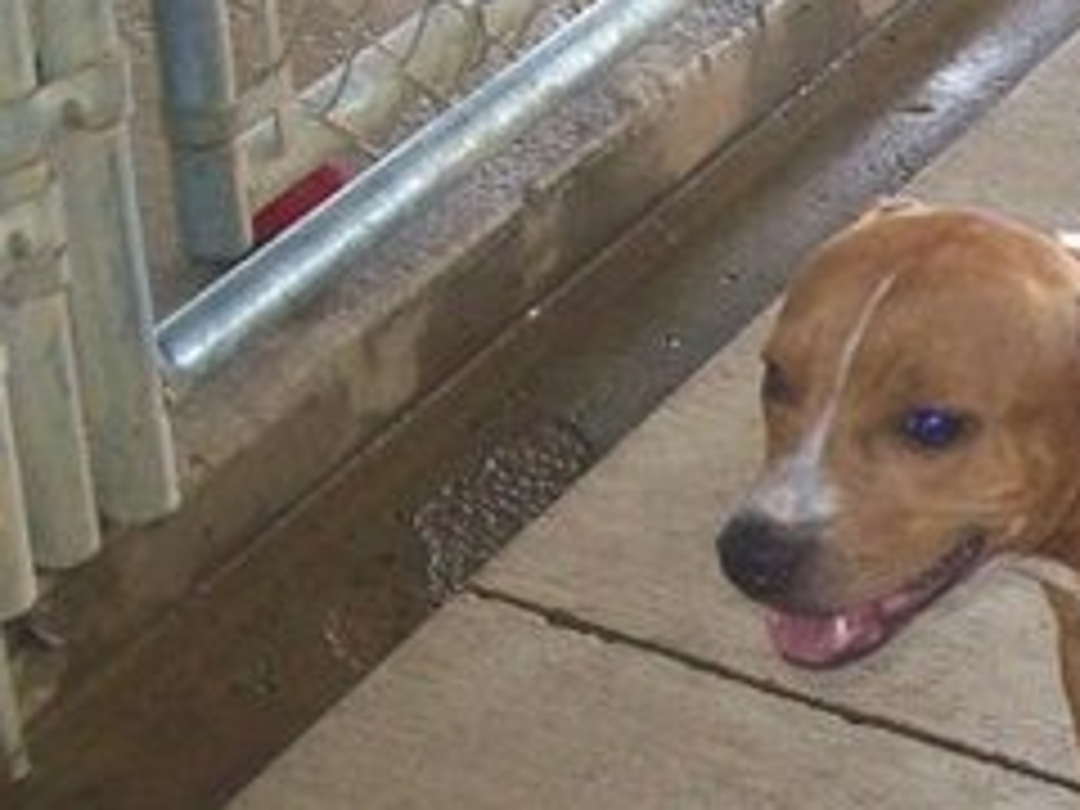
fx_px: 3588
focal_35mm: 115
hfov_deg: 16.5
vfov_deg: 12.9
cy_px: 385
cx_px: 1220
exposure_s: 1/64
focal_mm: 6
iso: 200
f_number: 2.7
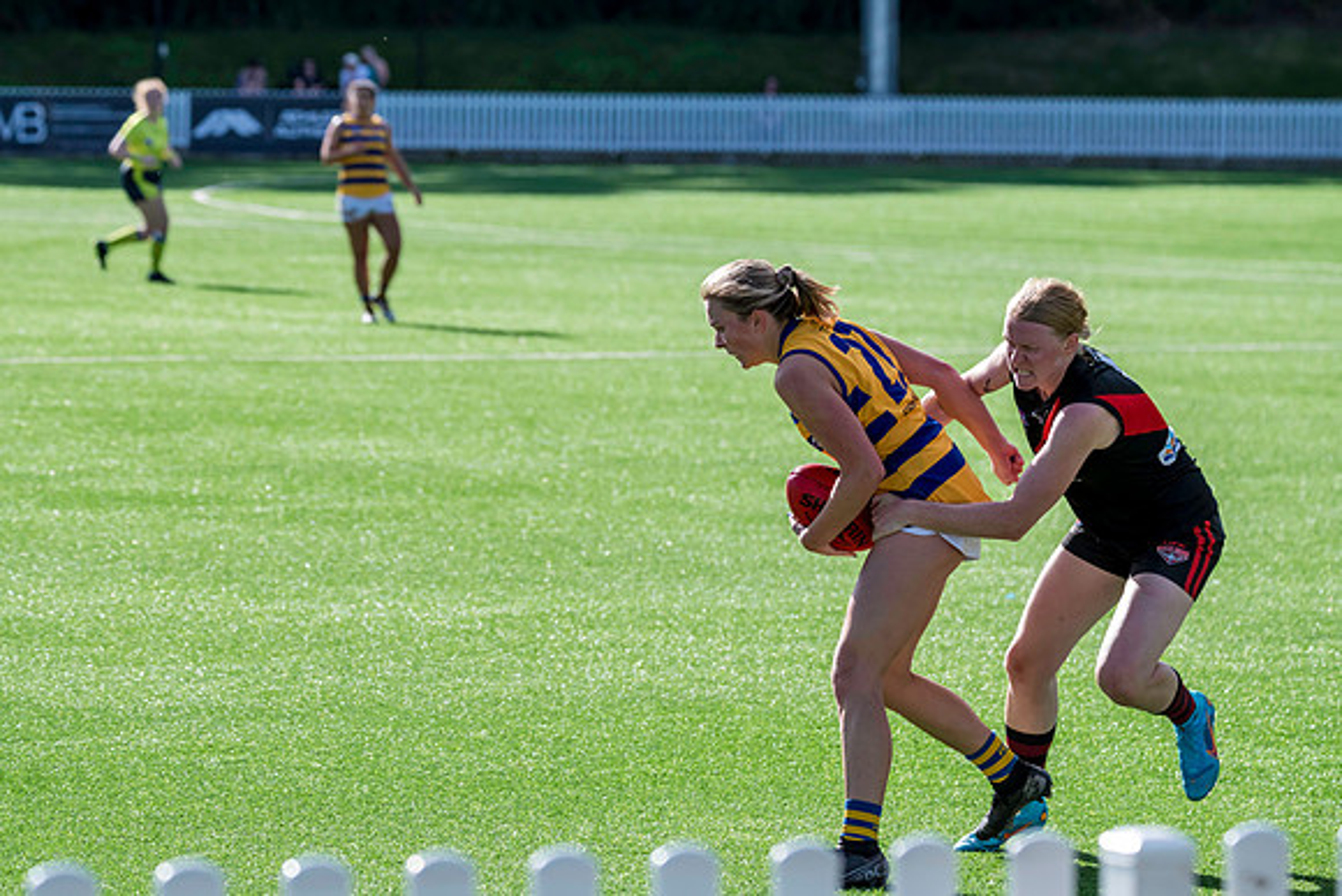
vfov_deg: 6.4
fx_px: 8066
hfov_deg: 9.5
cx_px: 671
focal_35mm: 216
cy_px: 448
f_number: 8
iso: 800
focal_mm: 210
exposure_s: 1/1600
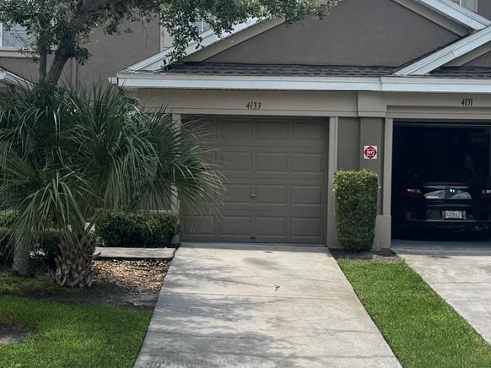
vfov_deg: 22.2
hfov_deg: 29.4
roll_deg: -1.2
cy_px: 165
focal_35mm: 66
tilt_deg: -0.6
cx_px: 263
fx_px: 936
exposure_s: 1/2833
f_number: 1.78
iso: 80
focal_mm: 6.76
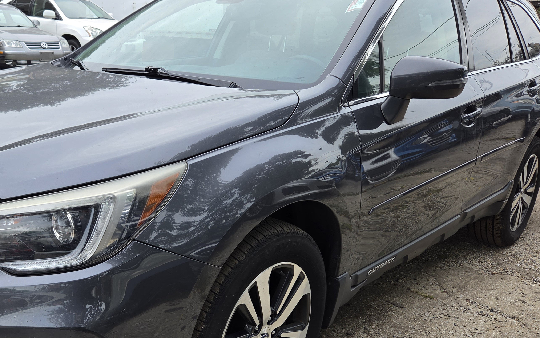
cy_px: 224
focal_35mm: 38
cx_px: 165
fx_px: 559
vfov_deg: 33.3
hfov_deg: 50.3
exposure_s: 1/180
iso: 32
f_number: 1.8
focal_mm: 5.4
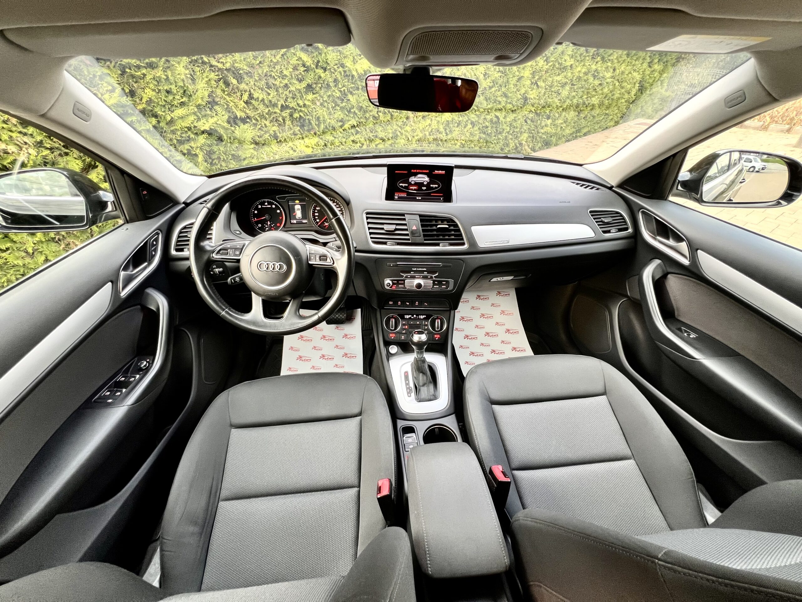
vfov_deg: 89.9
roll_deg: +1.0
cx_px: 401
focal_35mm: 13
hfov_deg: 106.2
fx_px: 301
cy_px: 301
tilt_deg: -38.3
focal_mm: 1.57
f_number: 1.8
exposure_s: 1/99
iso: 200
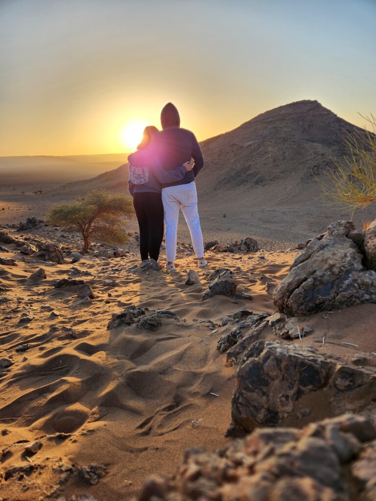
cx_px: 188
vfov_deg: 73.9
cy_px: 250
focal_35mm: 23
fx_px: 333
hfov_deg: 58.9
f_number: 1.8
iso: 20
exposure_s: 1/483
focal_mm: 5.4
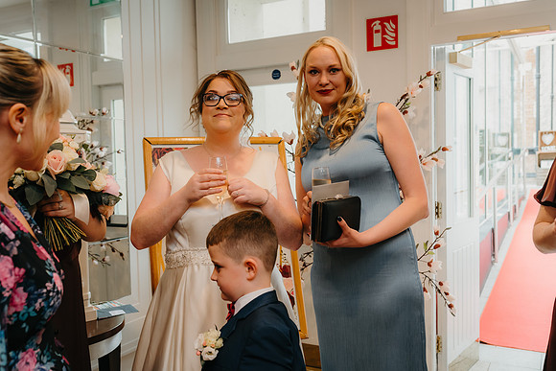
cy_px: 186
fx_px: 541
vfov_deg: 37.9
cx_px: 278
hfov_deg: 54.4
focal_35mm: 35
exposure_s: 1/160
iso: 1000
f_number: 4.5
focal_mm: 35
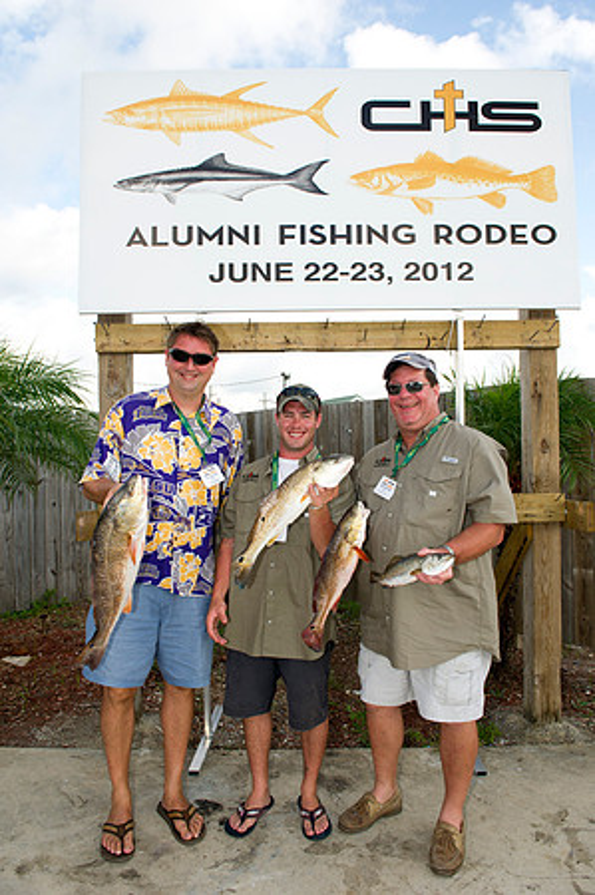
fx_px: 596
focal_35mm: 24
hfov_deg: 53.0
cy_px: 448
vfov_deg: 73.8
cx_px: 298
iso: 200
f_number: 7.1
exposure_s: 1/250
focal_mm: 24
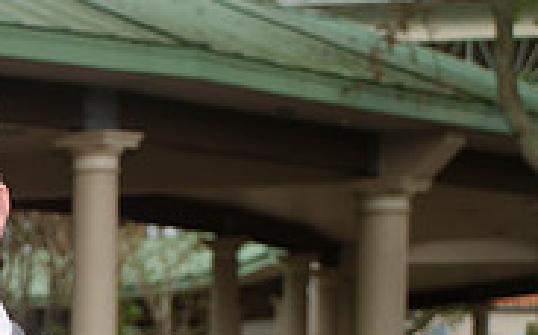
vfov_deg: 6.1
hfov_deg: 9.6
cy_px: 494
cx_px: -197
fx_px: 3120
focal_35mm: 213
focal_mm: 44
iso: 100
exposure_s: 1/250
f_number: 5.6
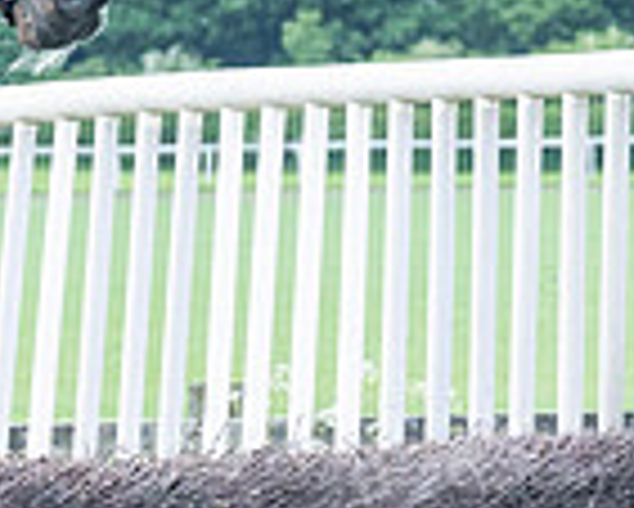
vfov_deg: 3.0
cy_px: 341
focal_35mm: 513
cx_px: -645
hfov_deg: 3.7
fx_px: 9633
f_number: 4
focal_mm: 70
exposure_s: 1/2000
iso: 1000
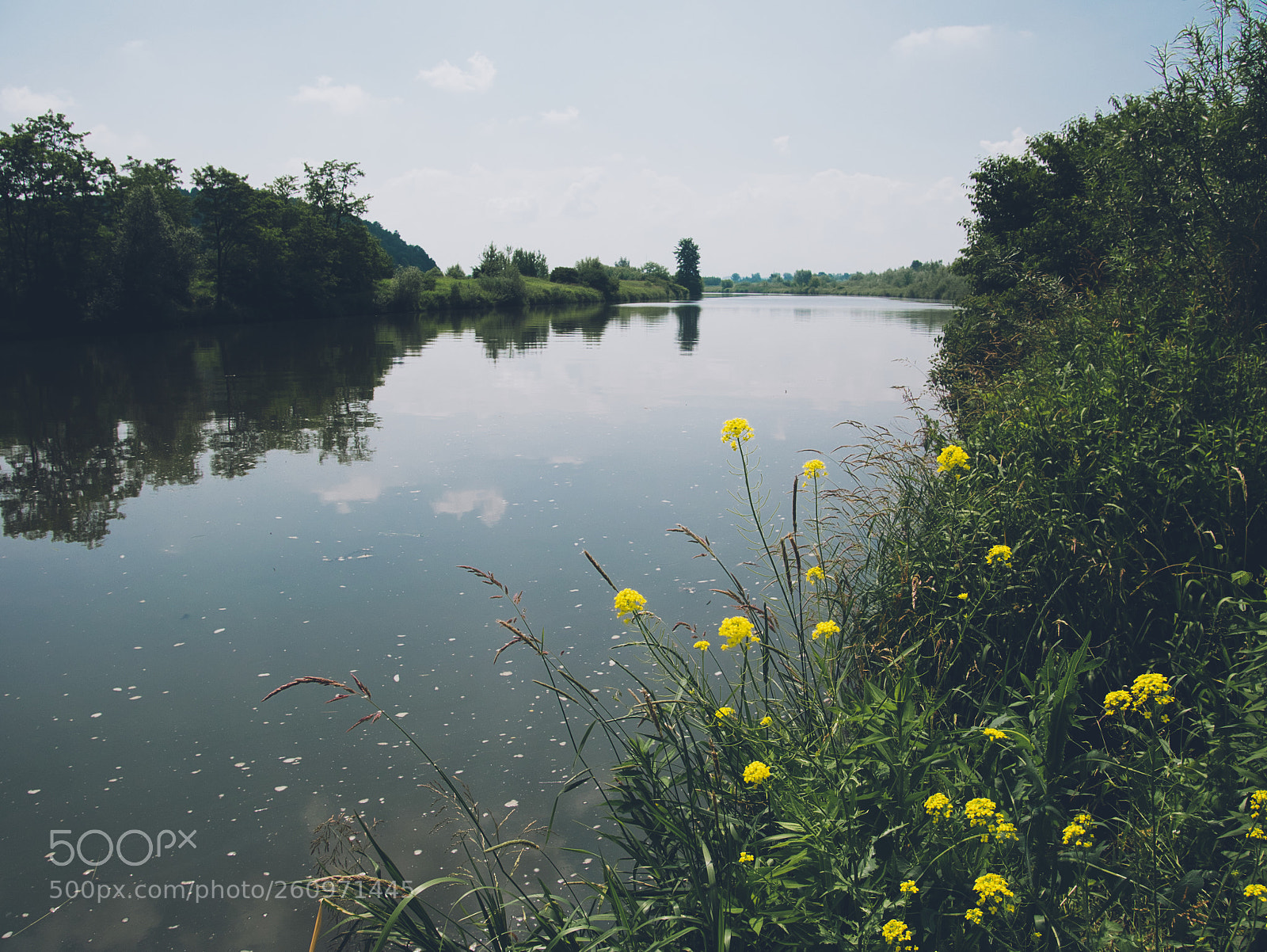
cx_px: 634
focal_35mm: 24
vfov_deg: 56.9
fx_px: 879
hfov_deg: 71.6
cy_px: 476
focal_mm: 12
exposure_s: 1/800
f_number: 8
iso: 200
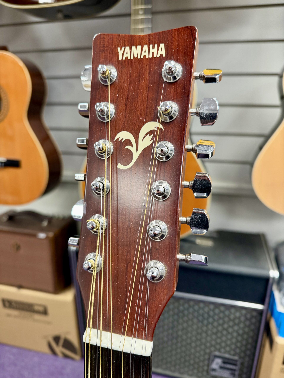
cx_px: 142
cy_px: 189
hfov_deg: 56.8
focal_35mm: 24
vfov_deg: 71.6
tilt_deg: -20.3
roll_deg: +1.1
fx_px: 263
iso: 250
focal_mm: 6.76
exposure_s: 1/50
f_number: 1.78
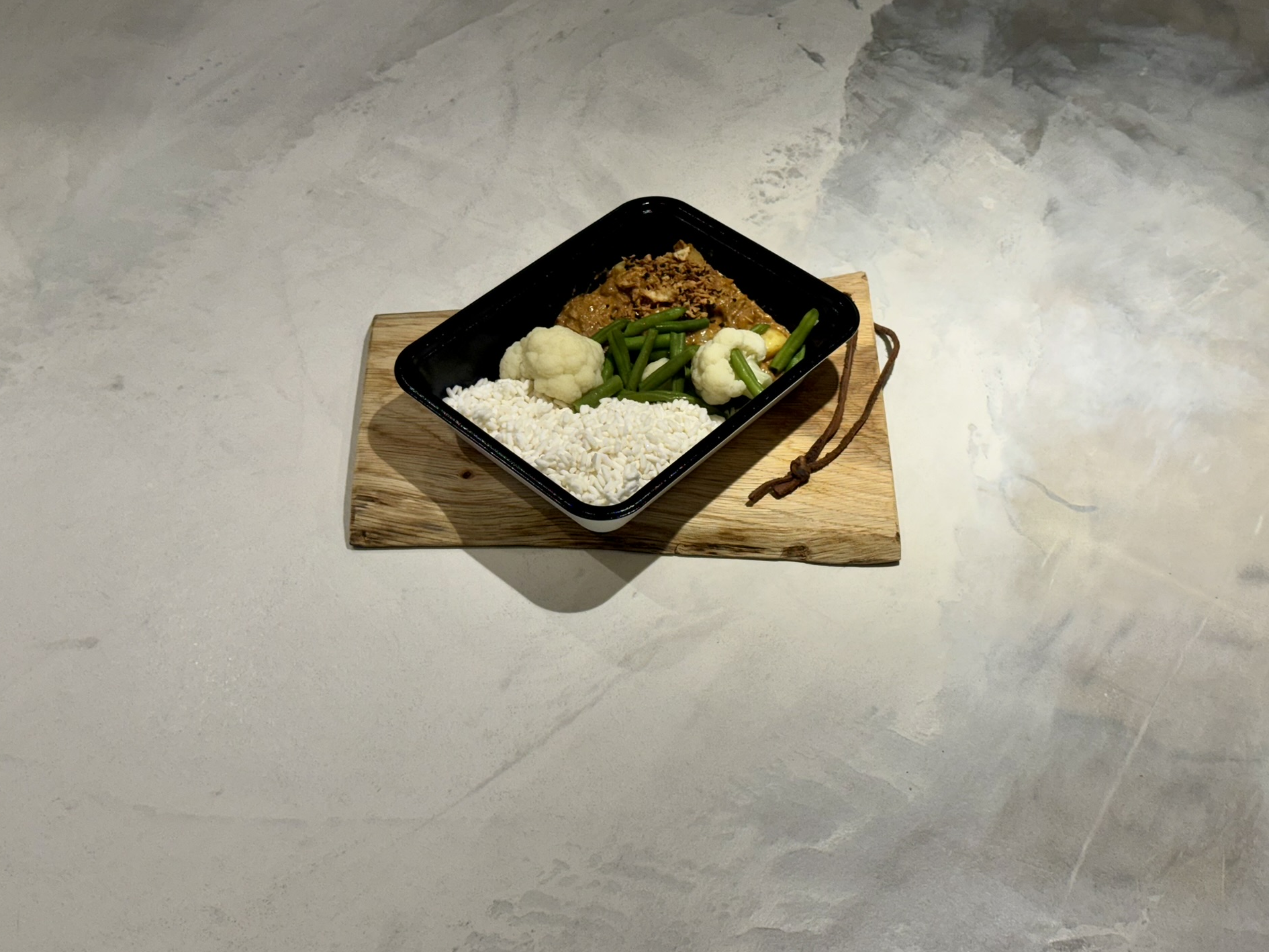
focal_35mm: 52
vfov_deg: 28.0
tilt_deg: -46.6
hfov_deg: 36.8
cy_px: 459
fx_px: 1907
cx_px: 635
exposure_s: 1/121
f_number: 1.78
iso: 50
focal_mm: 6.76
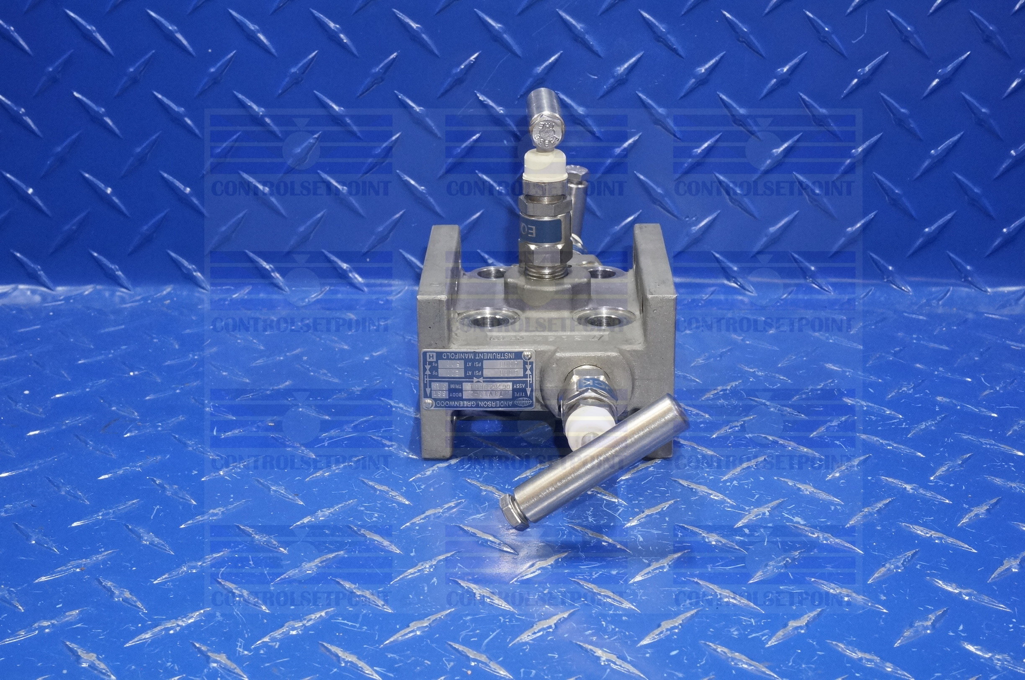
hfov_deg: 36.0
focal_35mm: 56
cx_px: 512
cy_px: 340
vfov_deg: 24.3
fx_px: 1578
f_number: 14
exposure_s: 1/20
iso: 1600
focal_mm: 37
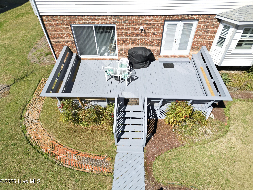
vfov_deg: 56.8
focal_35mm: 24
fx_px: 175
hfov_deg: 71.6
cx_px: 126
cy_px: 95
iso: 200
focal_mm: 6.7
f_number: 1.7
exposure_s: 1/5000
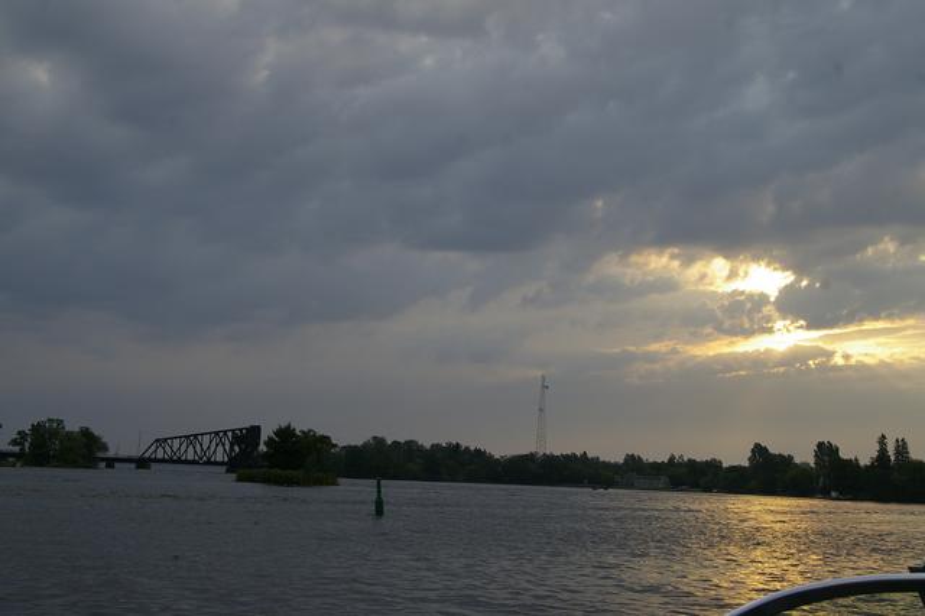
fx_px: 1194
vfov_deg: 28.9
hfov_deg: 42.3
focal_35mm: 46
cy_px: 308
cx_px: 462
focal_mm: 31
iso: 400
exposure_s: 1/250
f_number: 11
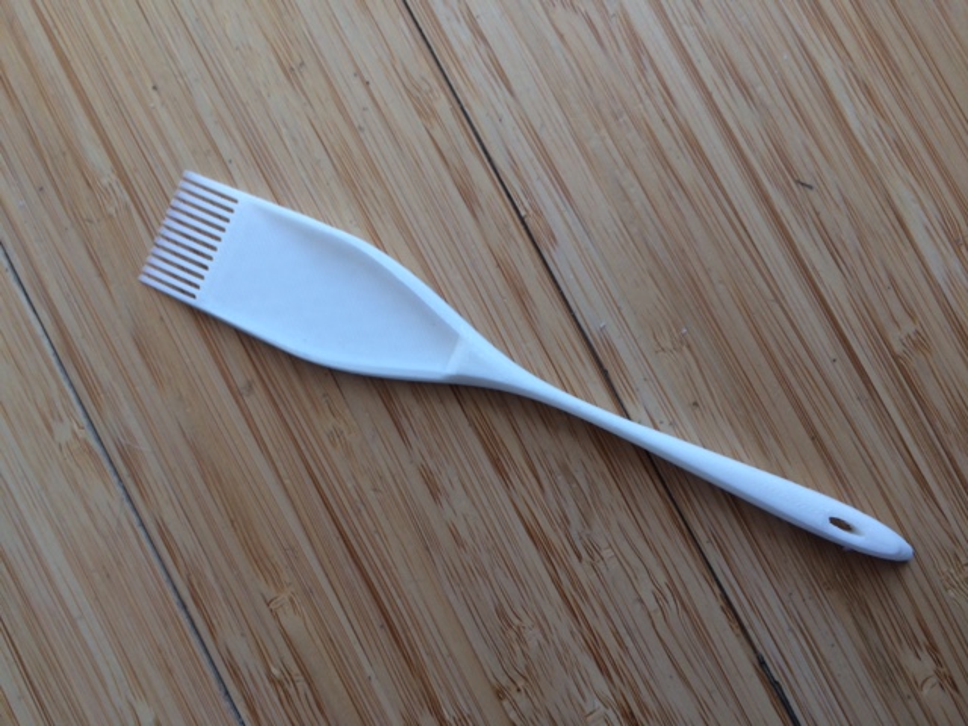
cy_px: 363
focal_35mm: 29
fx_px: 811
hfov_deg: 61.7
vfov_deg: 48.2
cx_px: 484
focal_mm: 4.15
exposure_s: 1/60
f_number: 2.2
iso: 50
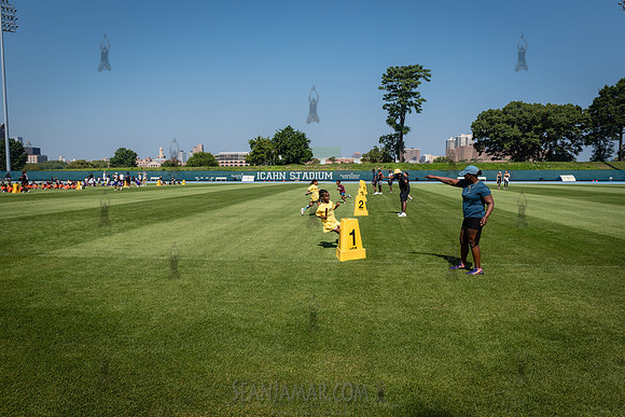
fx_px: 438
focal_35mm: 25
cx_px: 312
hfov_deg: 71.0
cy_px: 208
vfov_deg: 50.9
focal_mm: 24
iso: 400
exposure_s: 1/2000
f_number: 5.6
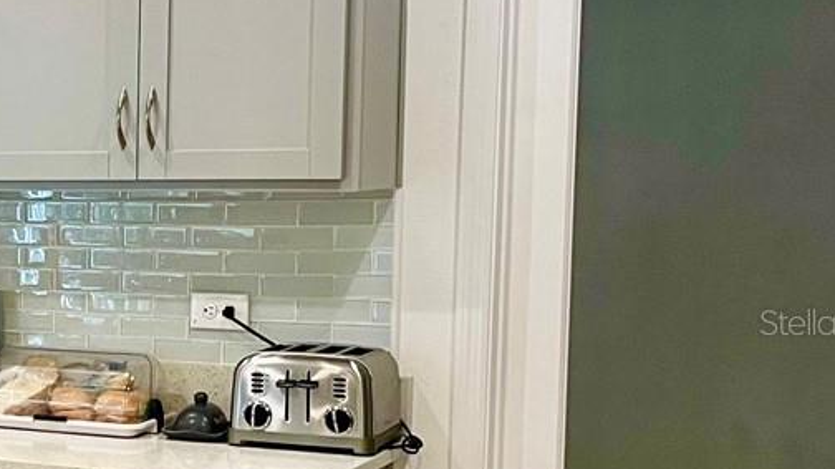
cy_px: 322
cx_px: -409
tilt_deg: -6.5
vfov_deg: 13.4
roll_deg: +1.3
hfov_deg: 20.4
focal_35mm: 90
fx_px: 1992
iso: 100
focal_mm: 4.2
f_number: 1.6
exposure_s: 1/60
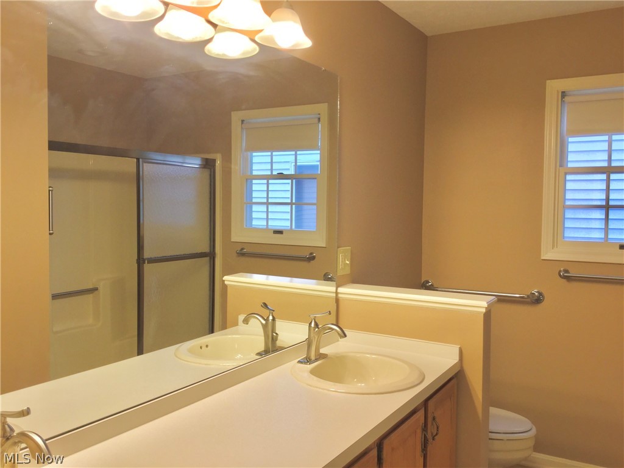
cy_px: 234
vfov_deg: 45.4
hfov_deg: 58.4
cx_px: 312
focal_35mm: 31
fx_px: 559
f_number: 2.4
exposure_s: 1/30
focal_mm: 3.3
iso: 32
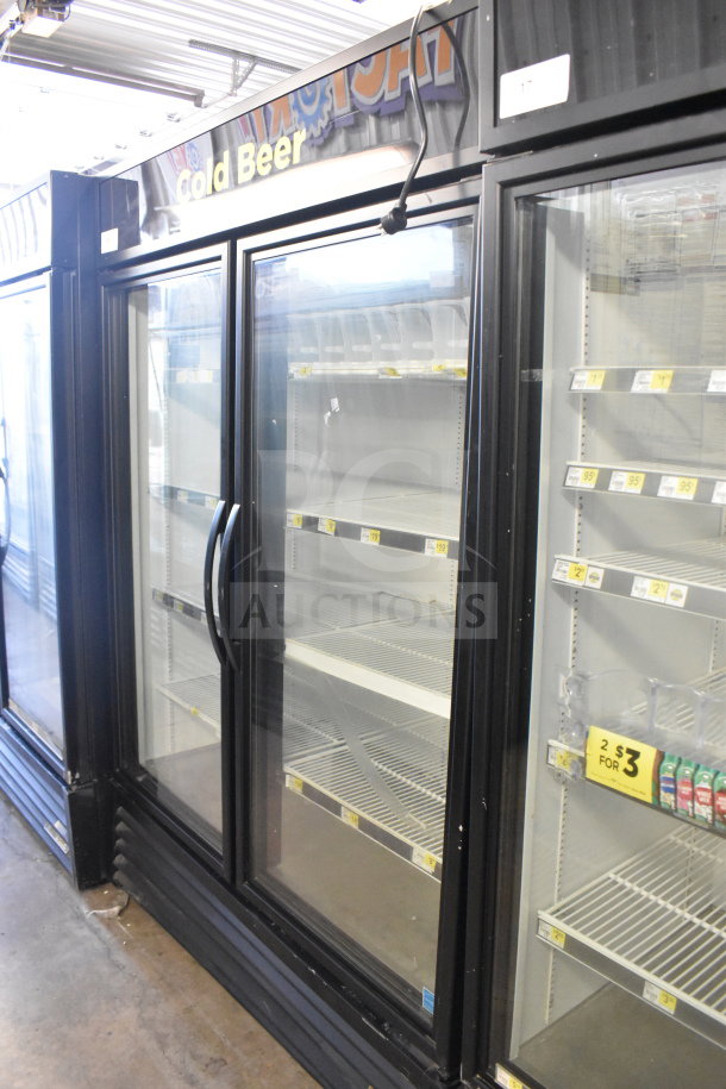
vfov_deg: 67.4
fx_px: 817
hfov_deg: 47.9
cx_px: 363
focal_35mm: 27
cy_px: 544
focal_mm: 18
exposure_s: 1/100
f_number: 5
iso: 6400
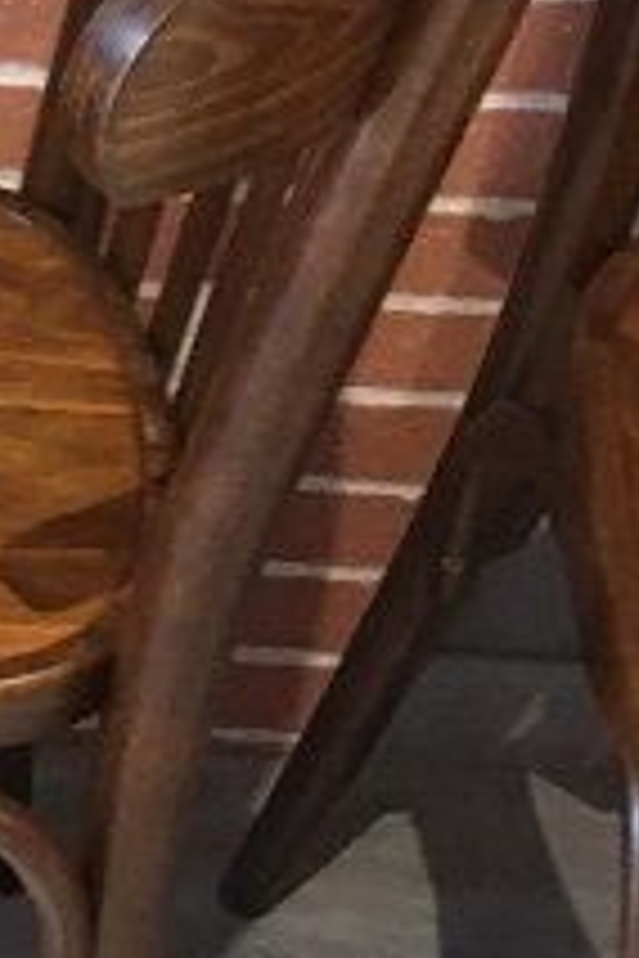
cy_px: 394
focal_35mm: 114
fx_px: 3035
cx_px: -889
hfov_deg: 10.4
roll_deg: +0.8
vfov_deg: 17.9
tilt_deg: -39.6
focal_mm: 4.15
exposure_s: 1/17
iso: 400
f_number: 2.2
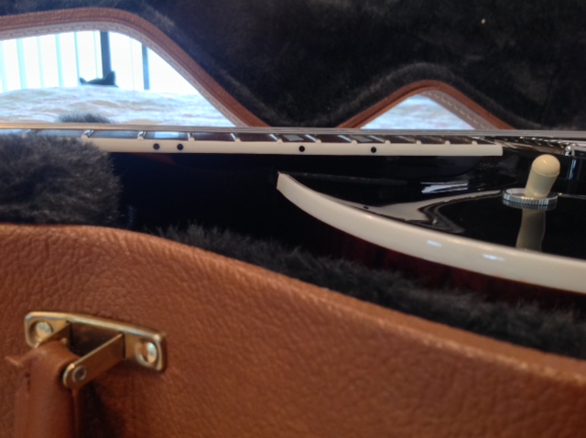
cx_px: 293
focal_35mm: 35
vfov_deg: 40.6
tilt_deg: -17.3
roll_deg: -1.5
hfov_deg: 52.7
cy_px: 219
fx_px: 592
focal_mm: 4.28
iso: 160
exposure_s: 1/15
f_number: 2.4
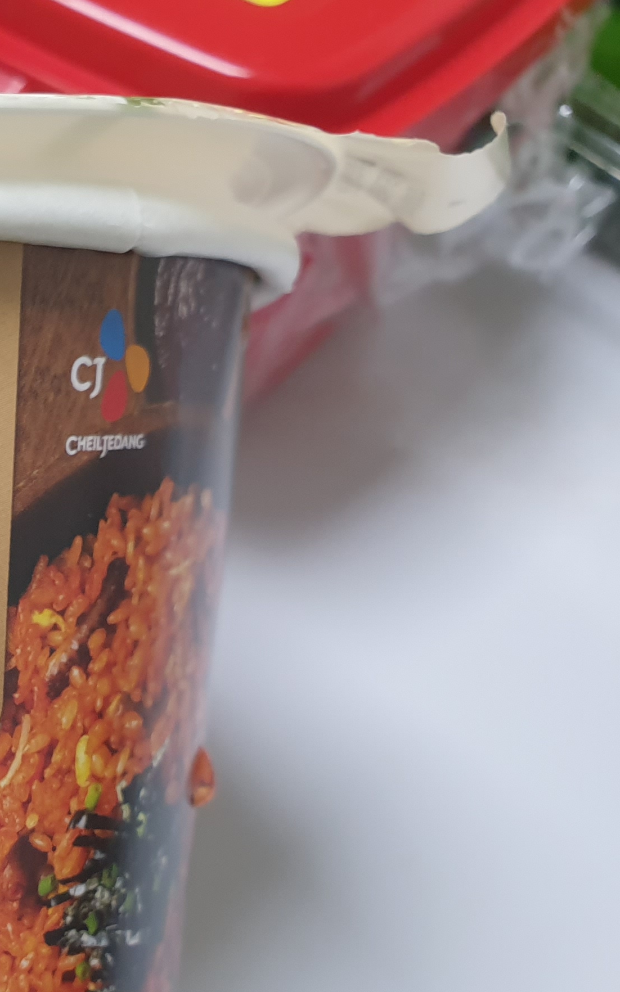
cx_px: -316
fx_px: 1704
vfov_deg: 31.6
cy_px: 796
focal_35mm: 63
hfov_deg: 18.3
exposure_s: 1/60
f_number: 2.4
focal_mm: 4.3
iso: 125
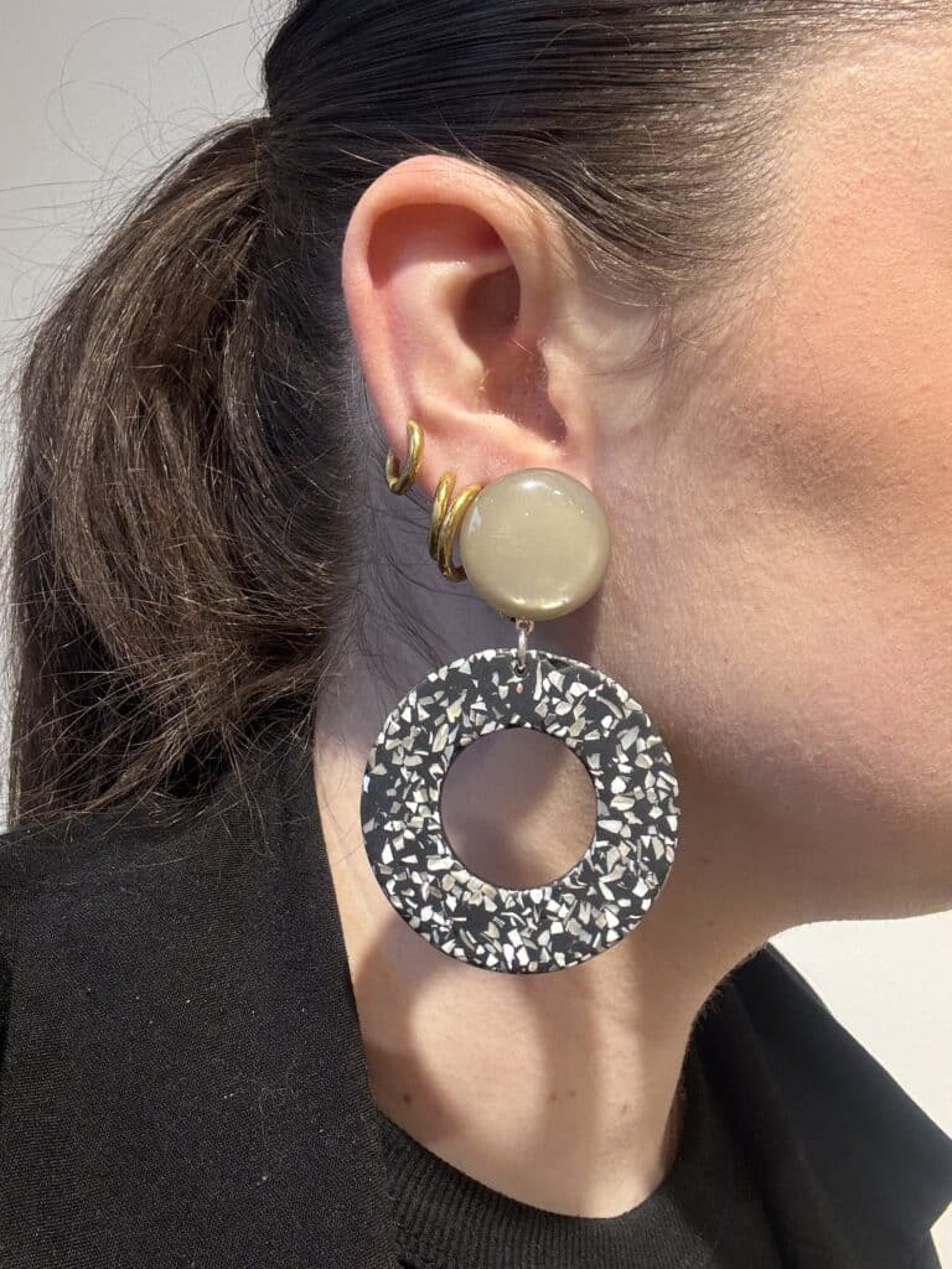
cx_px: 476
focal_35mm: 30
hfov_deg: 46.8
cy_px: 634
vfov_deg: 60.0
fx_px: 1100
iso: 40
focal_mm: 2.69
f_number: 1.9
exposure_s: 1/100
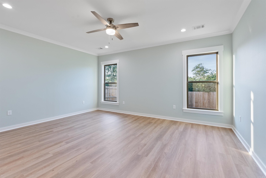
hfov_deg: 96.7
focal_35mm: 16
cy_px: 89
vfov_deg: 73.8
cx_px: 133
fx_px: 118
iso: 640
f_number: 9
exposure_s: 1/10
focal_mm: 16
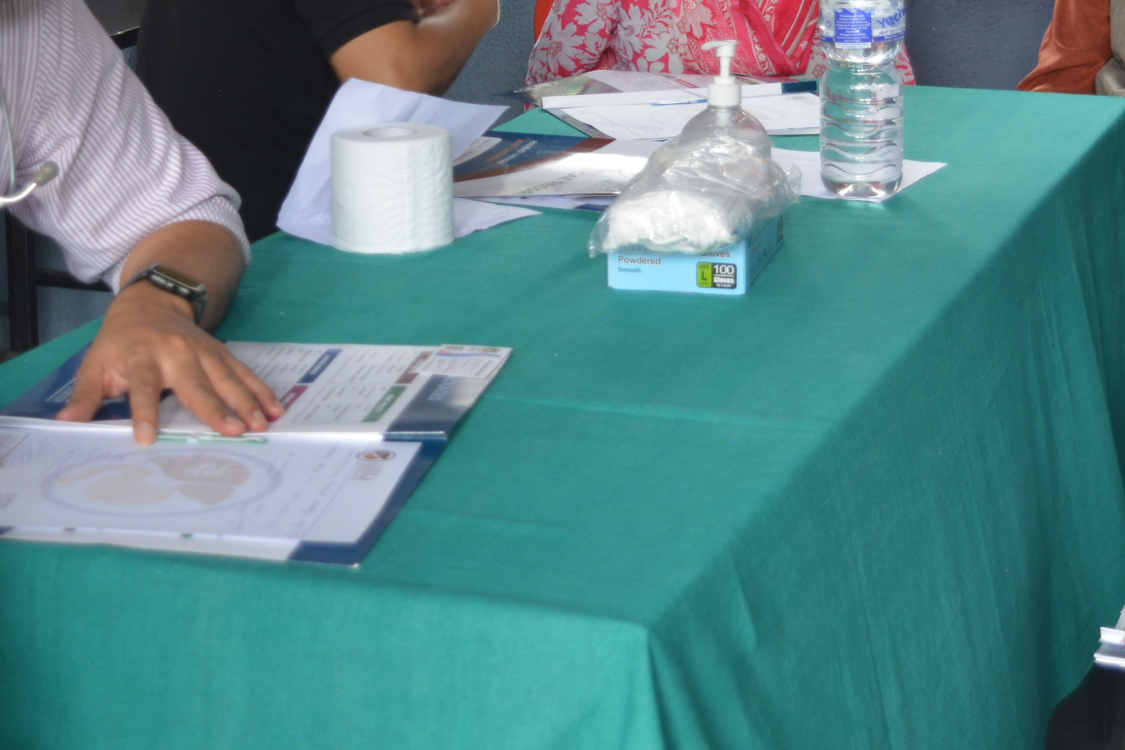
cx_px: 529
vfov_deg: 14.6
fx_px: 2906
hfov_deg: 21.9
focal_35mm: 93
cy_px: 101
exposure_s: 1/40
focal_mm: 30
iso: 400
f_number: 5
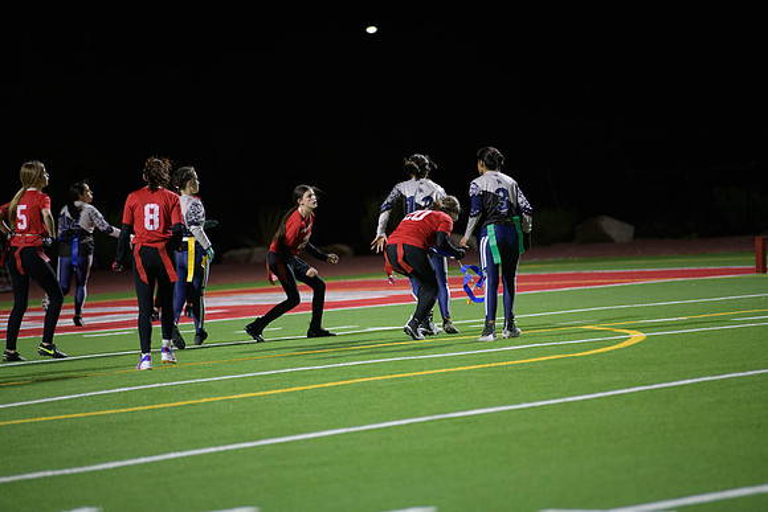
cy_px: 256
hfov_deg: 10.3
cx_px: 384
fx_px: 4267
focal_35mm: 200
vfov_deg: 6.9
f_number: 2.8
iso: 3600
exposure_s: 1/640
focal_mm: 200
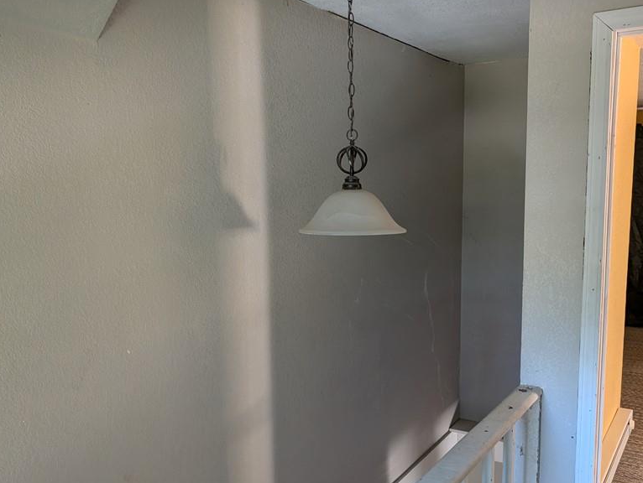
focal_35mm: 32
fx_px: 595
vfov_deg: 44.2
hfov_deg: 56.7
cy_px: 260
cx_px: 340
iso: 796
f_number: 1.68
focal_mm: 6.9
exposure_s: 1/74.6
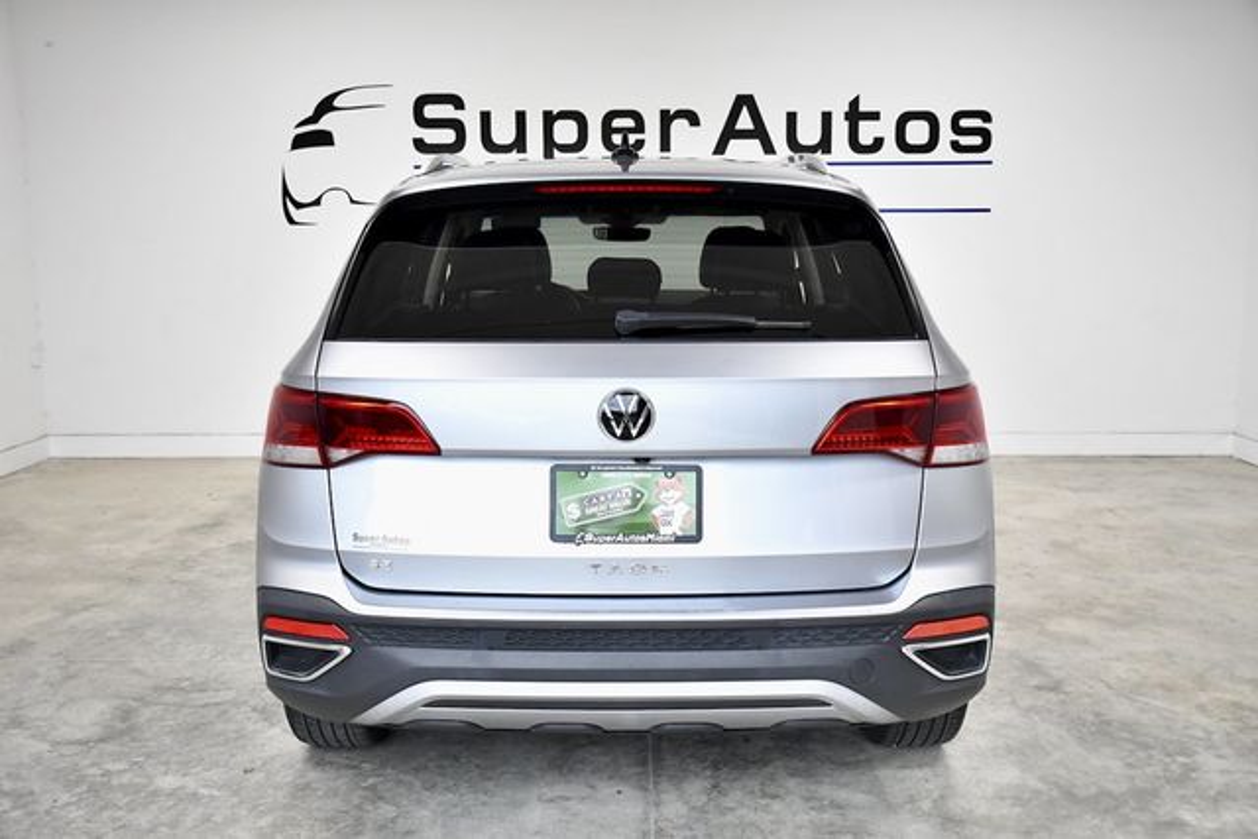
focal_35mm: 34
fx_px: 1188
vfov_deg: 38.9
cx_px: 629
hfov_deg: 55.8
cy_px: 420
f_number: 4.5
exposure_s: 1/640
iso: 2500
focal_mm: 23
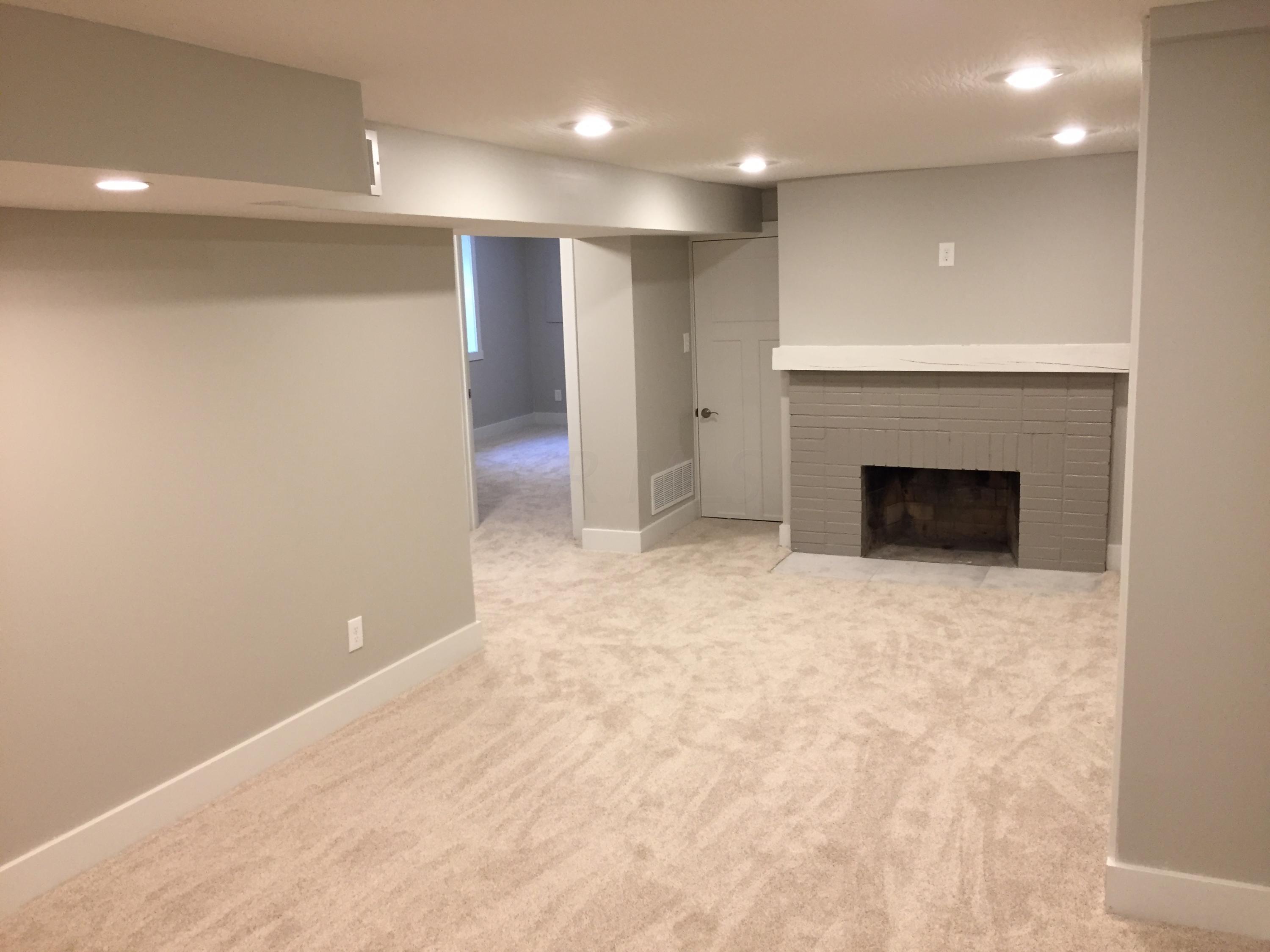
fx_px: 1064
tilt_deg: -8.3
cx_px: 635
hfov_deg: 61.7
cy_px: 476
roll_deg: +1.3
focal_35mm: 29
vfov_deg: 48.2
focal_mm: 4.15
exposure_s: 1/30
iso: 125
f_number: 2.2
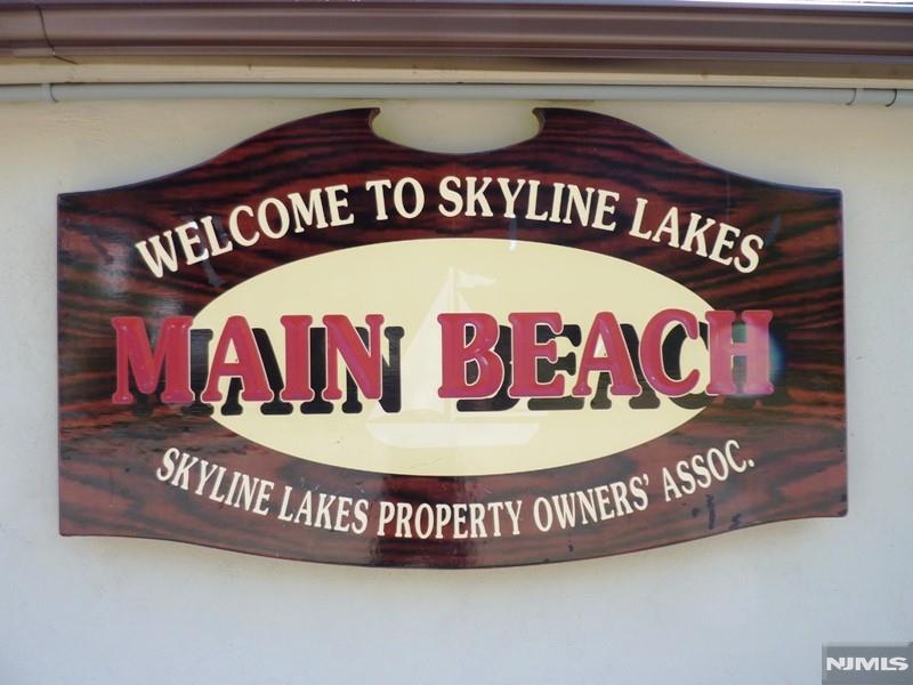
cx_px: 456
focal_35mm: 25
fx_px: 659
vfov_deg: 54.9
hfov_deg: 69.4
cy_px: 342
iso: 80
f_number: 3.5
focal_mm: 4.1
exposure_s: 1/125
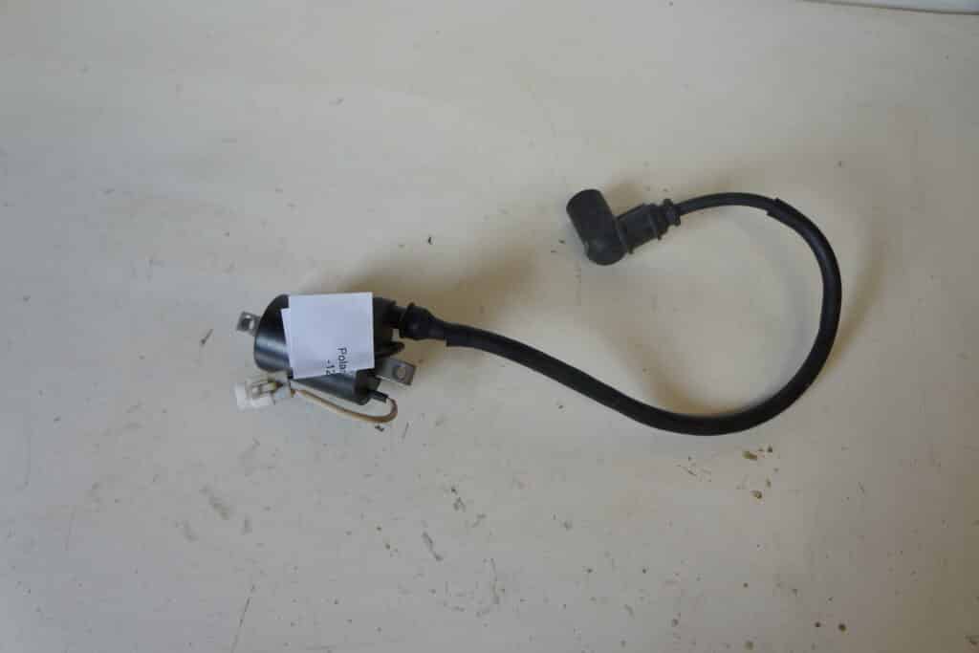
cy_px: 326
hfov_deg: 61.9
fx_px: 816
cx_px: 490
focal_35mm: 30
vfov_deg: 43.6
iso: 160
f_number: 3.5
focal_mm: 20
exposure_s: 1/60
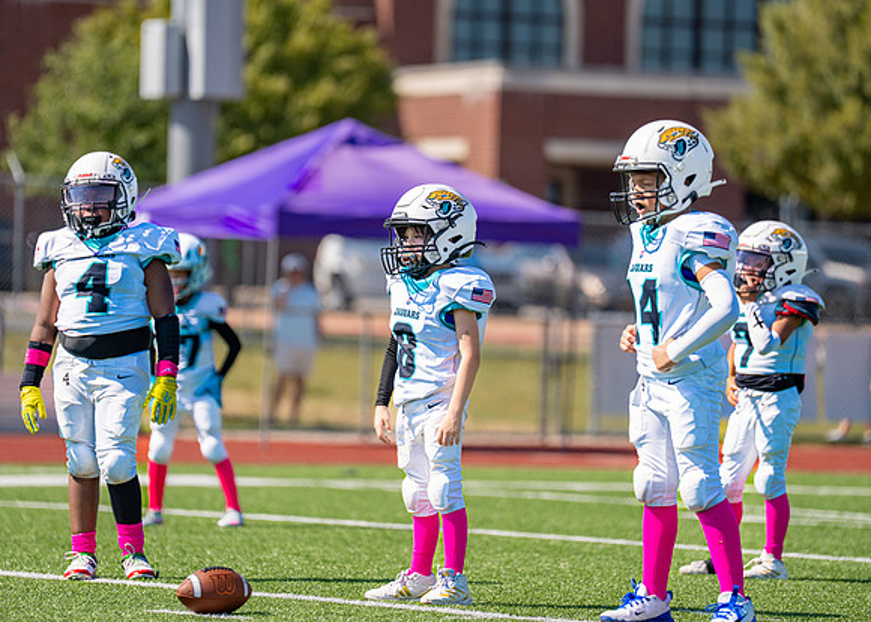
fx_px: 5936
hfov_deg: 8.4
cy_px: 267
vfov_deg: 6.0
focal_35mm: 240
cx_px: 379
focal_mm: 200
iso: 100
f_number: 2.8
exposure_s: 1/1600
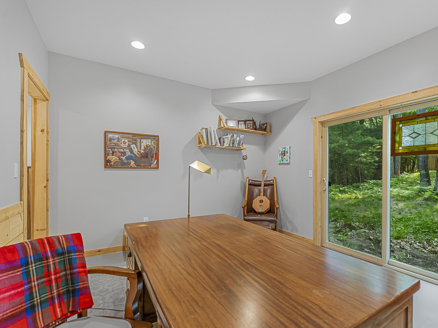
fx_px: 217
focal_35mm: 17
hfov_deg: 90.3
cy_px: 172
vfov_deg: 74.3
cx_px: 242
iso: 1600
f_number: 5.6
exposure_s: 1/15
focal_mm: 15.1
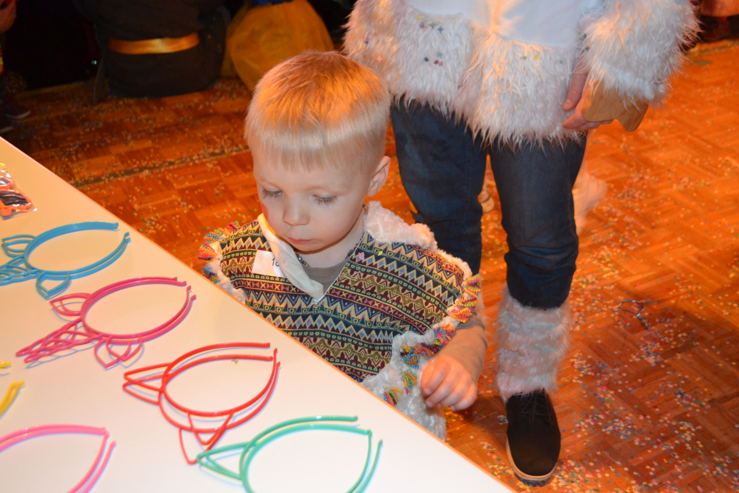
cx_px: 370
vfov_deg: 34.2
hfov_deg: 49.6
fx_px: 800
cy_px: 246
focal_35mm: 39
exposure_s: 1/60
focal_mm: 26
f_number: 4.2
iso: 2200
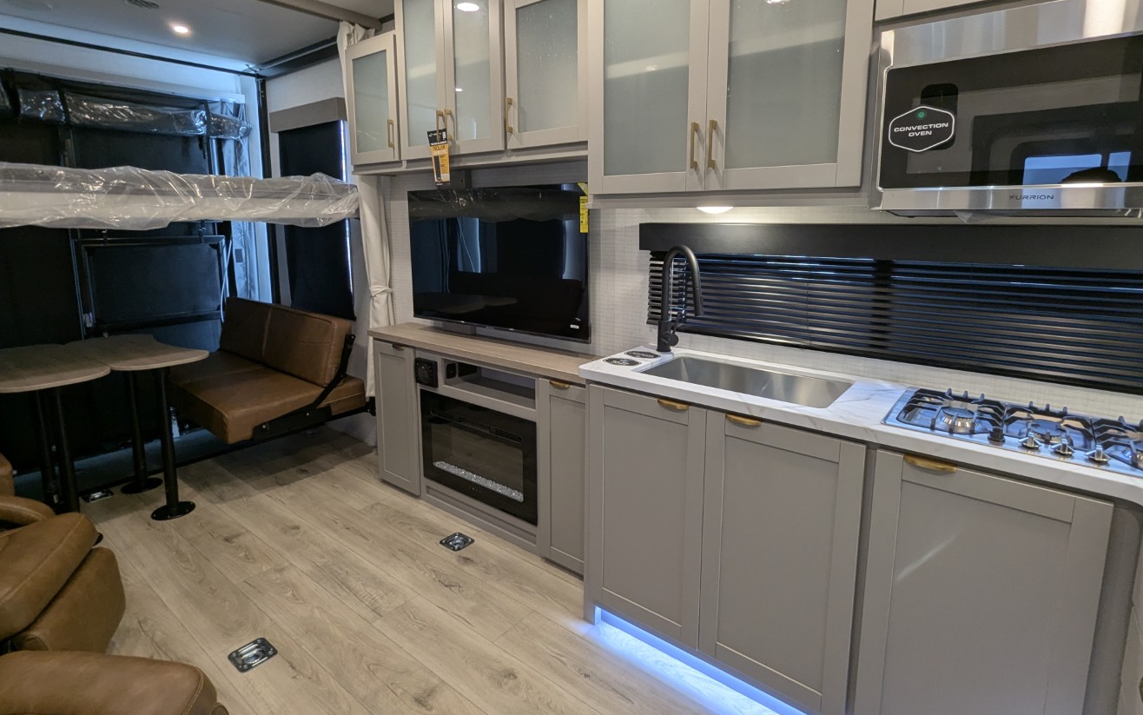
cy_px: 301
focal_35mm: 18
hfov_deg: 91.1
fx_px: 561
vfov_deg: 64.7
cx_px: 578
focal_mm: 2.35
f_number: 2.2
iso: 101
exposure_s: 1/50
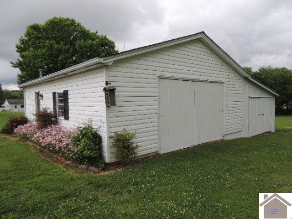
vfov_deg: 56.8
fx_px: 202
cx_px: 146
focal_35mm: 24
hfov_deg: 71.6
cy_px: 110
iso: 100
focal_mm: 4.3
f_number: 3
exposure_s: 1/1000
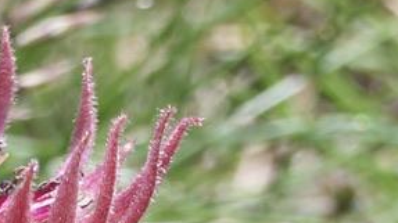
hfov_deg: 0.9
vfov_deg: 0.5
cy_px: 783
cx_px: -129
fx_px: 25586
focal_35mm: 2426
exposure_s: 1/200
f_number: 8
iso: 200
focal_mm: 156
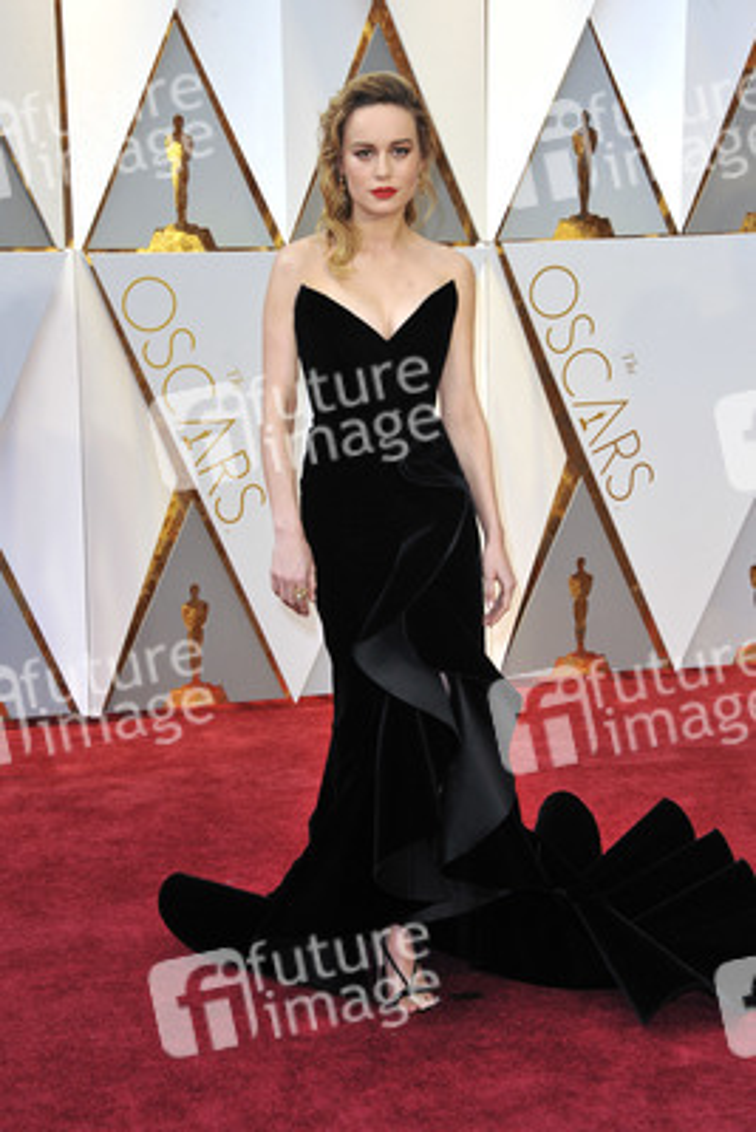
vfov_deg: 28.1
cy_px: 566
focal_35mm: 72
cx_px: 378
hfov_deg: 18.9
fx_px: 2266
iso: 1000
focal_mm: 72
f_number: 7.1
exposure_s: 1/250
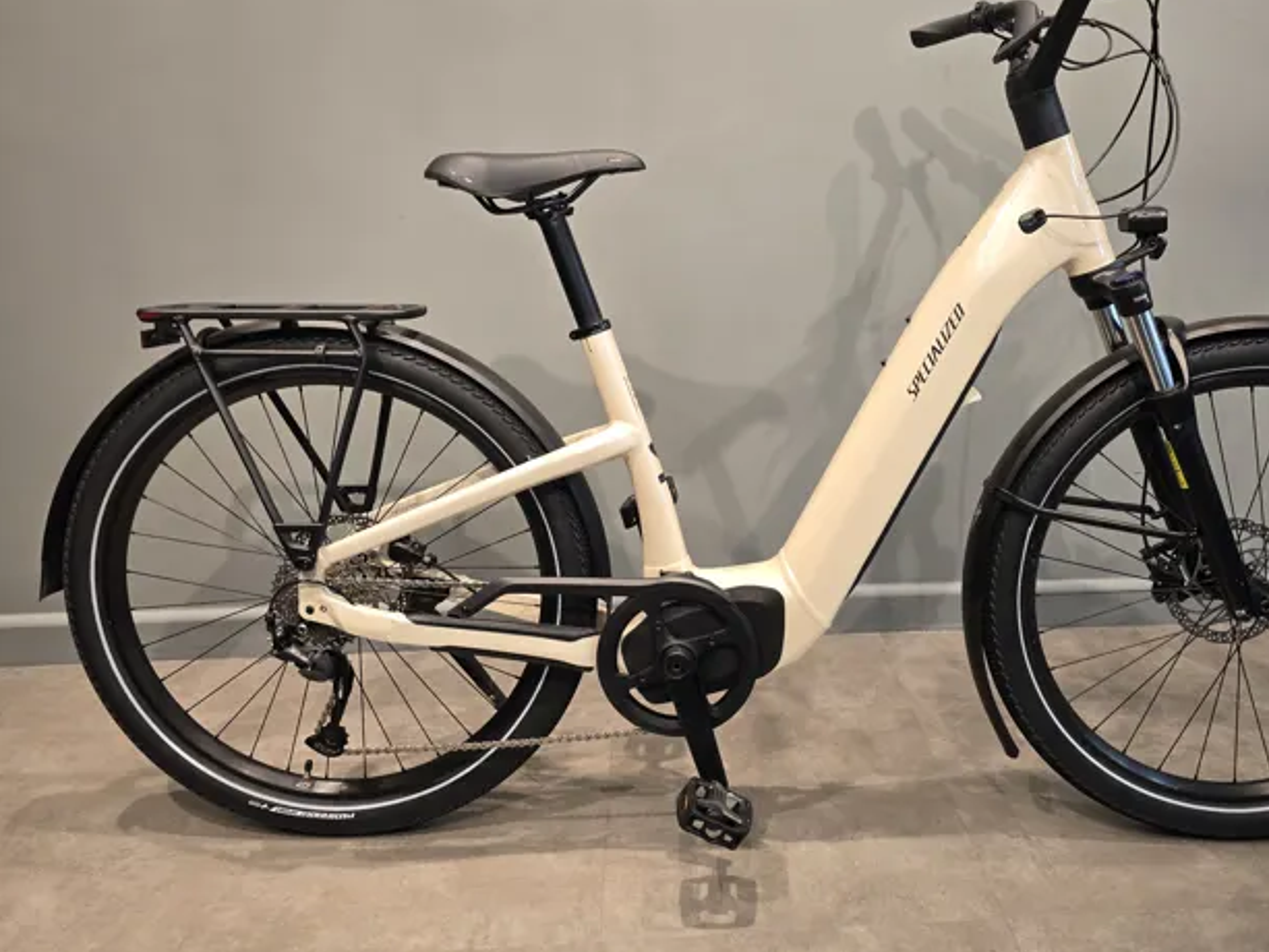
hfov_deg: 59.6
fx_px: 1100
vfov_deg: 46.7
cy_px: 428
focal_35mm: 30
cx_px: 747
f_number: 1.7
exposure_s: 1/50
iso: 80
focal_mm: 6.3
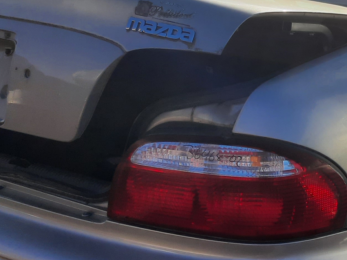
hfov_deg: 22.9
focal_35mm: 83
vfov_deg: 17.8
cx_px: 314
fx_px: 832
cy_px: 144
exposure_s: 1/1923
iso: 40
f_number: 1.7
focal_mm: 3.92
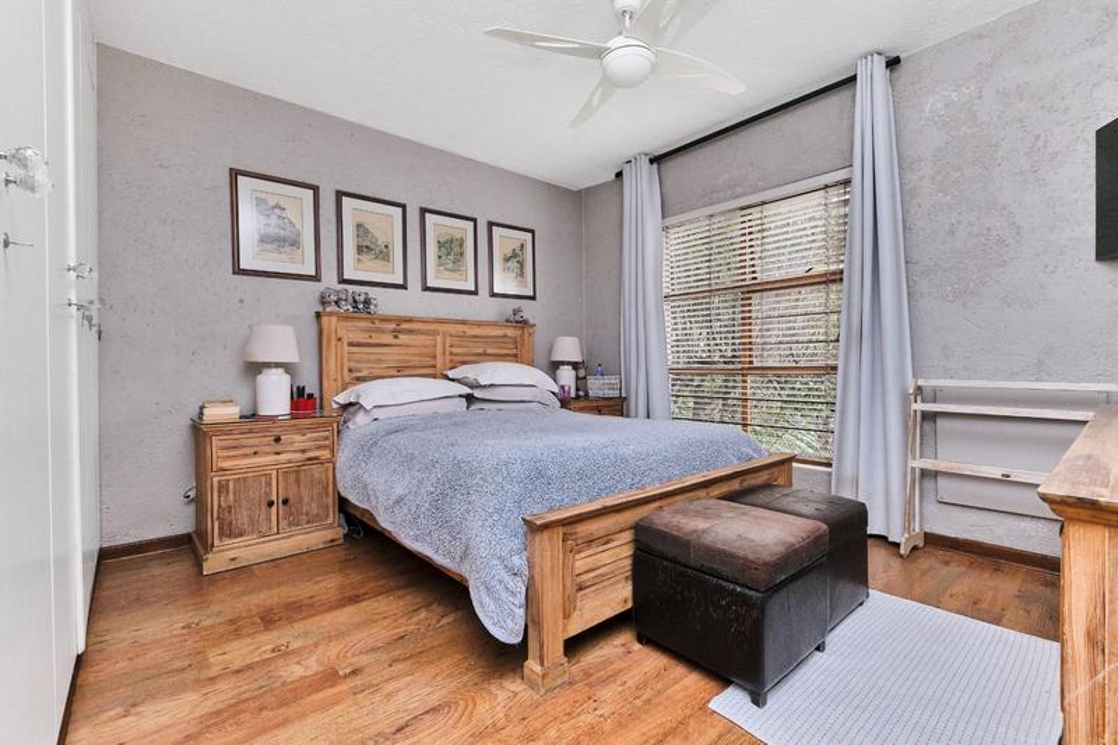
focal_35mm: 15
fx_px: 466
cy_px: 372
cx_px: 559
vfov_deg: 77.3
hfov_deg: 100.4
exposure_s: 1/200
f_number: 8
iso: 800
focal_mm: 10
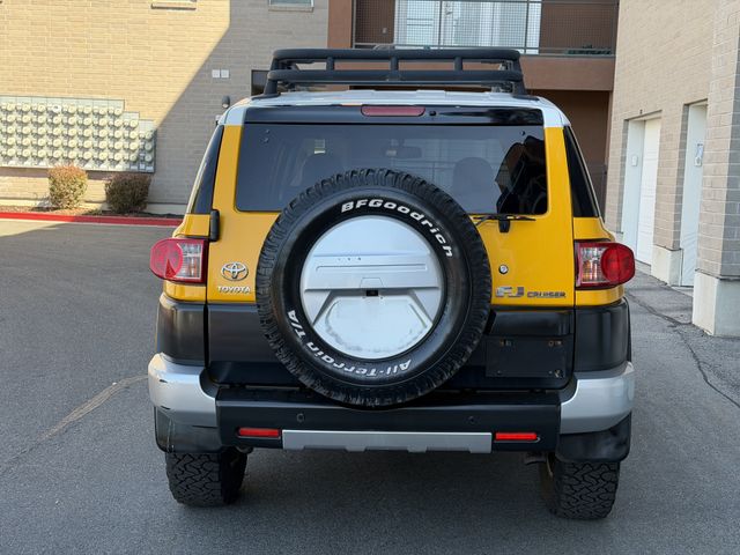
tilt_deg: -6.2
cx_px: 370
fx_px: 1026
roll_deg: -2.1
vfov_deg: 30.3
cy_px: 278
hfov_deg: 39.7
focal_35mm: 48
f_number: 1.78
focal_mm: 6.76
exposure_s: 1/363
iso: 64
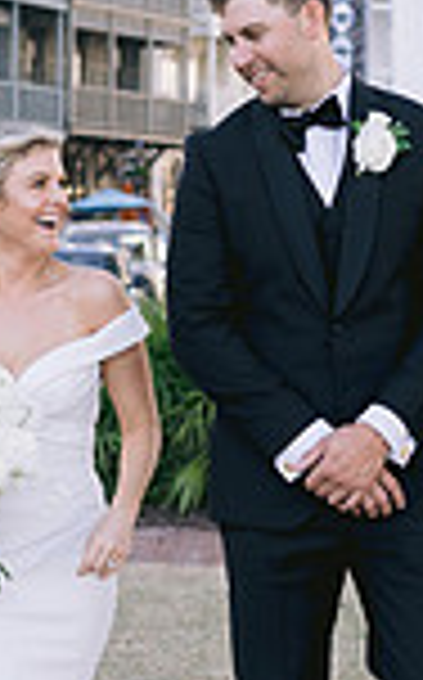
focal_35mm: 137
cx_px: 153
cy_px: 430
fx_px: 2534
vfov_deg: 15.3
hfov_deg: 9.5
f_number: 2.5
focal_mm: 35
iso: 200
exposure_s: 1/1000
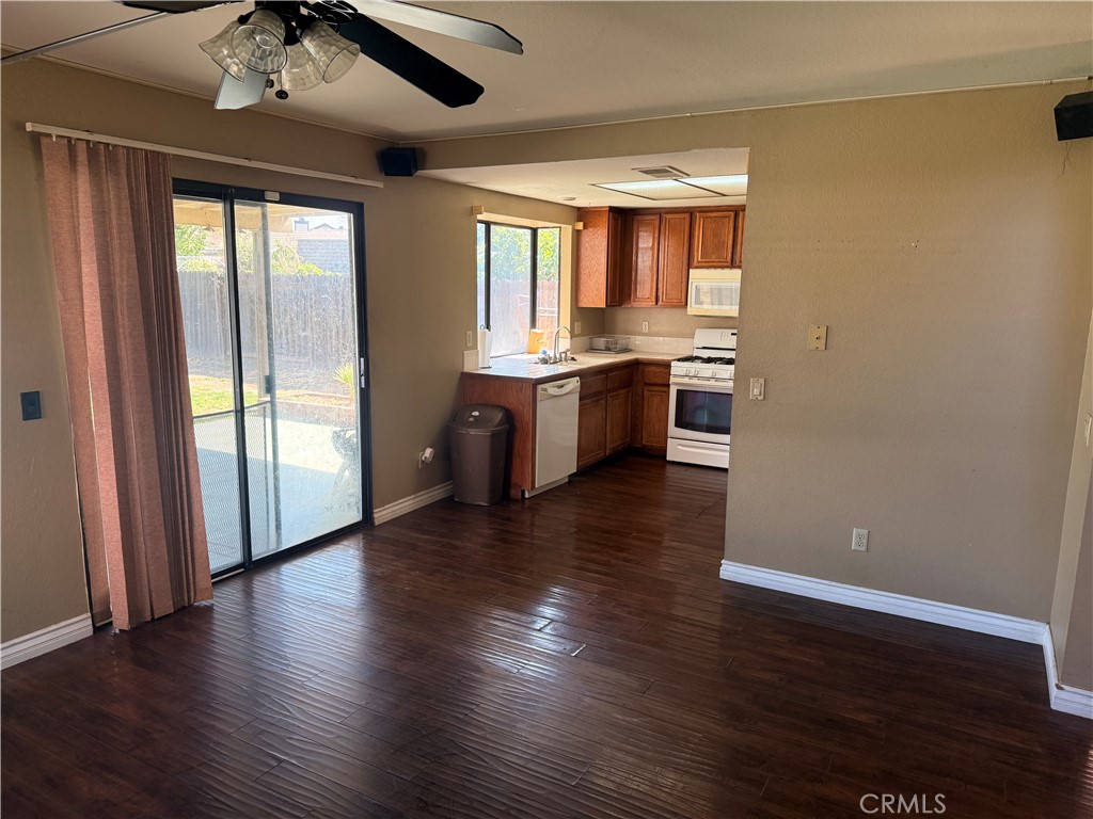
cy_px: 410
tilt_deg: -9.0
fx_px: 758
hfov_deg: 71.6
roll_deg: -1.1
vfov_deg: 56.8
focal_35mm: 24
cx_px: 546
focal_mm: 6.76
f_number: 1.78
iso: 200
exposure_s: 1/202
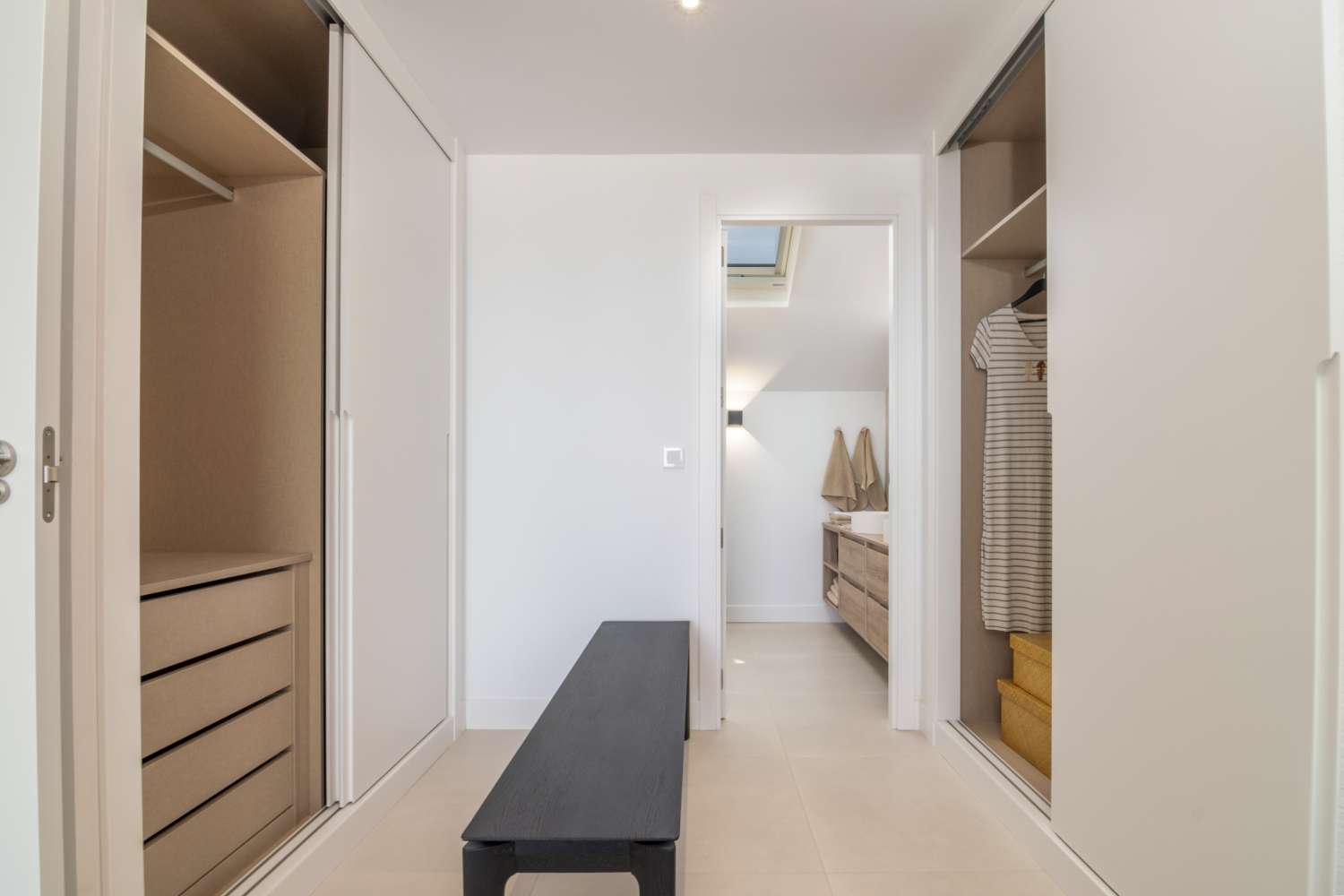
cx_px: 672
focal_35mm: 16
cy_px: 448
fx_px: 616
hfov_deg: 95.0
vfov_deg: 72.1
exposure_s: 1/6
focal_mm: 11
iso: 320
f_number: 13
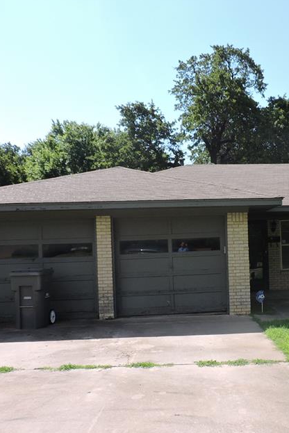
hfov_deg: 31.9
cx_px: 227
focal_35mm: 41
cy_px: 240
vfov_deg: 47.3
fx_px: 493
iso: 100
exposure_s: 1/800
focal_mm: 4.3
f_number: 3
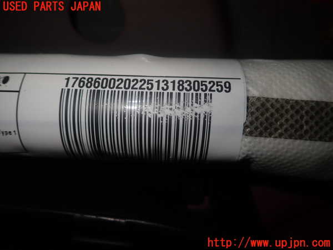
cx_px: 166
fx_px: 289
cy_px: 125
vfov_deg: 46.8
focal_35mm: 30
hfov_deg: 60.0
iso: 100
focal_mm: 5.5
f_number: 2.3
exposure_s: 1/160
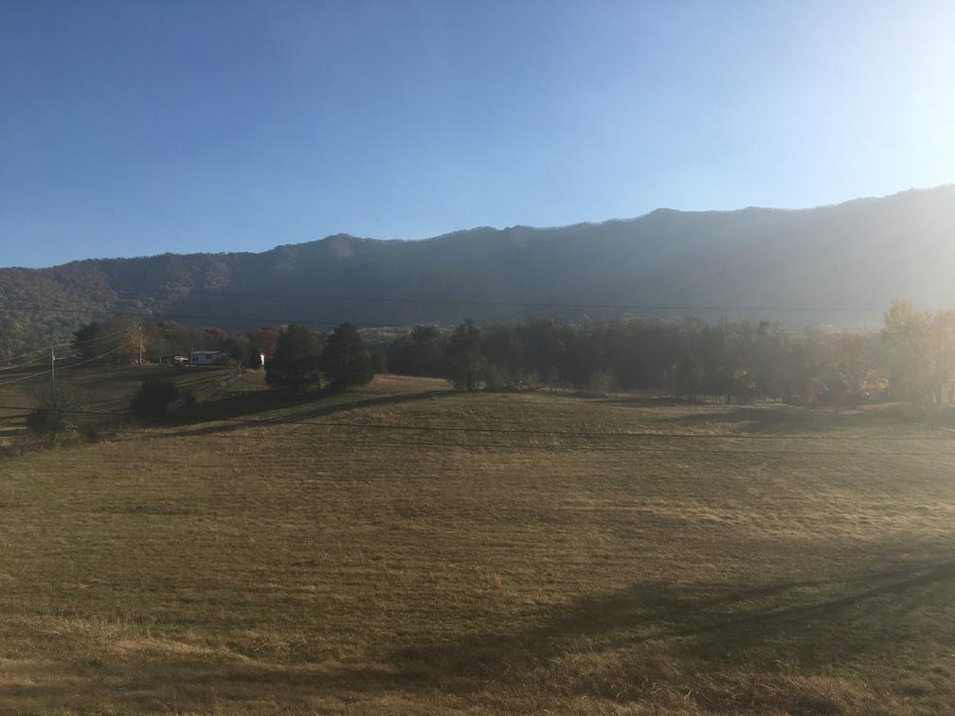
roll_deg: +0.3
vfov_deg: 48.2
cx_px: 478
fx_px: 800
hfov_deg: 61.7
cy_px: 358
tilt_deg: +3.6
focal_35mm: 29
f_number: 2.2
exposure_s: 1/1972
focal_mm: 4.15
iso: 25
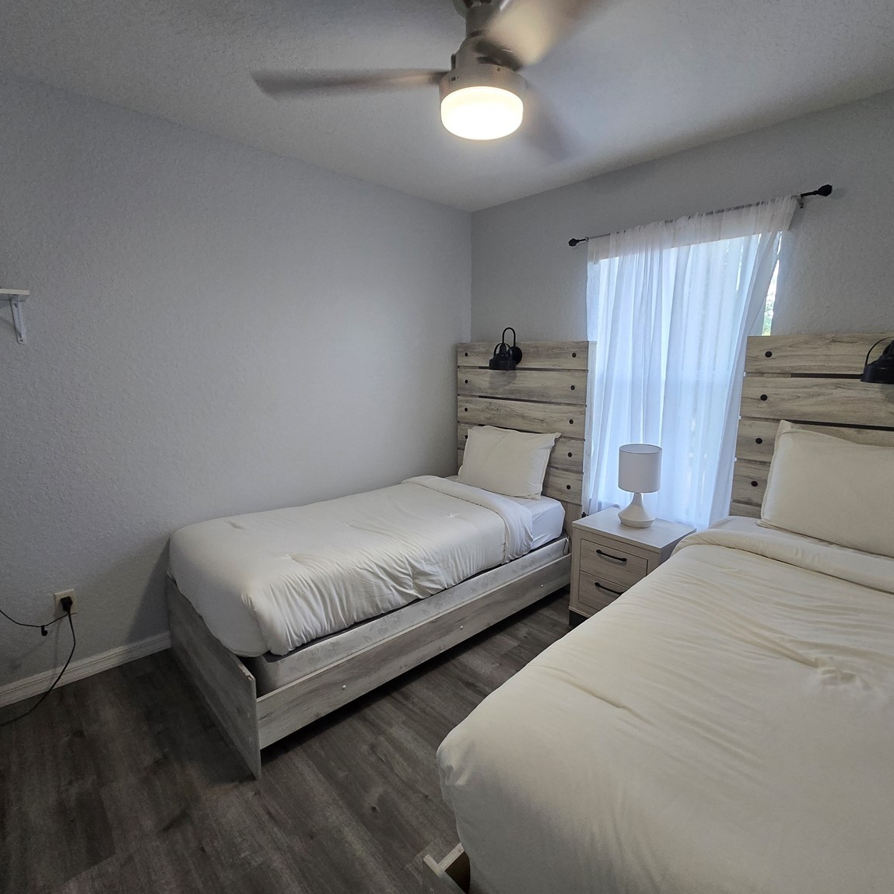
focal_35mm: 16
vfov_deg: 87.4
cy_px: 454
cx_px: 459
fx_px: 468
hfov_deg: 87.4
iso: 100
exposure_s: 1/60
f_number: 2.2
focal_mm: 1.7
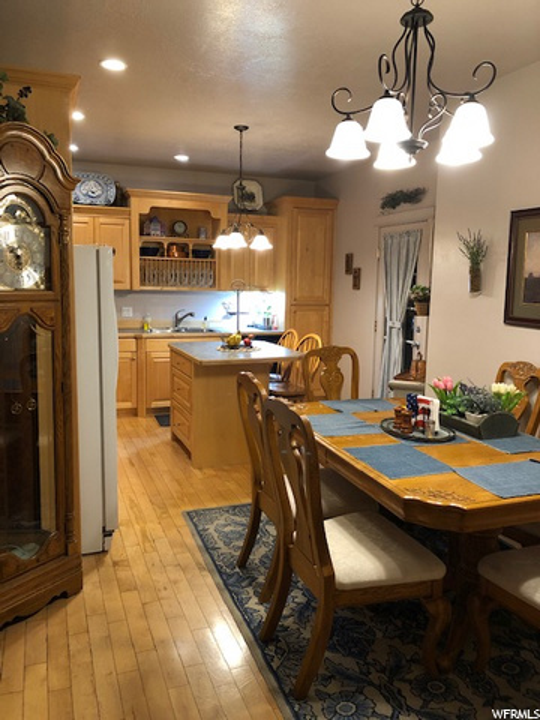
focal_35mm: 28
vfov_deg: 63.4
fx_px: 582
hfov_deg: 49.7
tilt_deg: -7.2
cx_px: 270
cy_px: 360
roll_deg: -1.5
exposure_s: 1/15
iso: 50
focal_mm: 3.99
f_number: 1.8
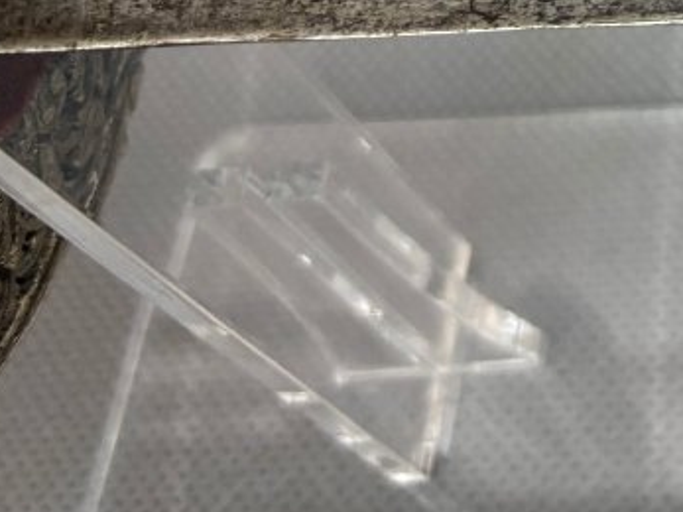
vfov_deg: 15.2
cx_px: 1014
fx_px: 1775
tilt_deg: -51.6
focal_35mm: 90
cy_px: -250
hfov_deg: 19.2
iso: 100
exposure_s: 1/50
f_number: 1.6
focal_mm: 5.96
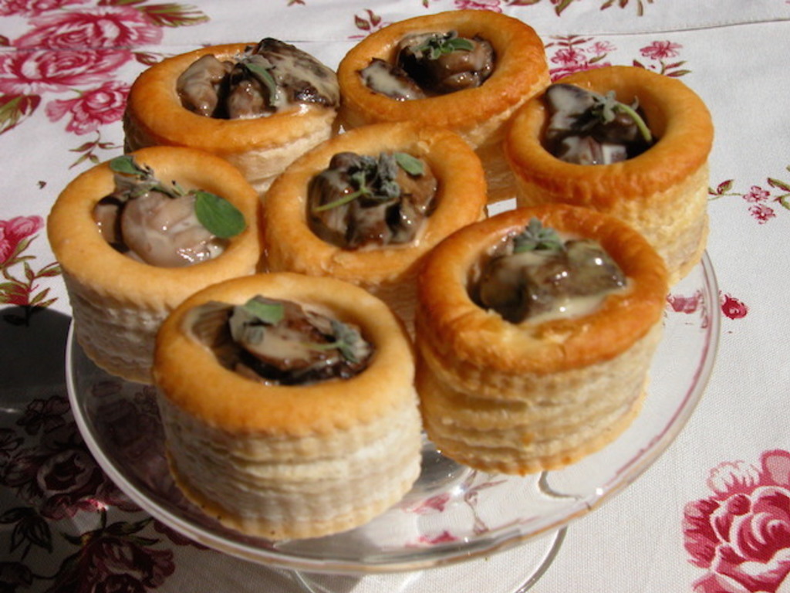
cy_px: 296
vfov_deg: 27.0
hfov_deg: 35.5
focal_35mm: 54
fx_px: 1232
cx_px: 395
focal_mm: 13.7
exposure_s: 1/4000
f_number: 5.5
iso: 200
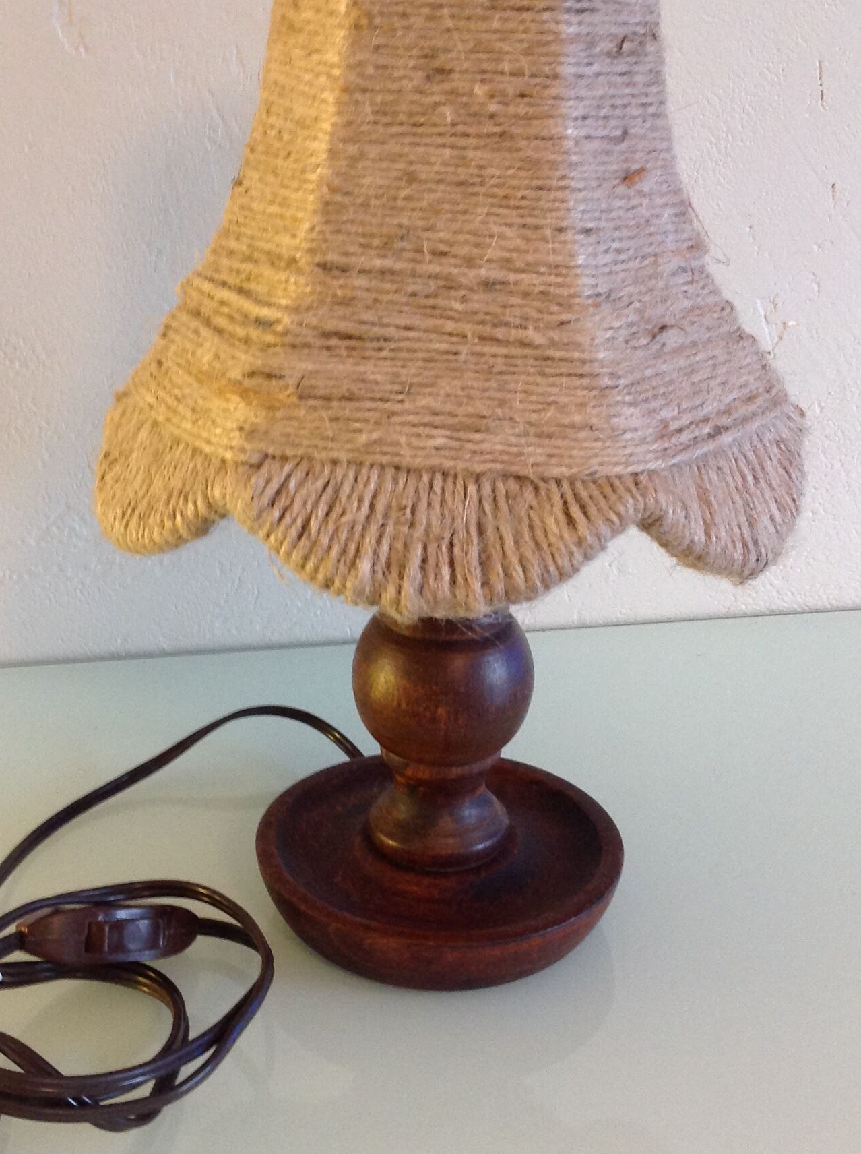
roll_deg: +1.2
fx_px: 1763
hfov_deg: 27.4
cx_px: 364
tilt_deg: -21.0
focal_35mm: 53
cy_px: 560
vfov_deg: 36.2
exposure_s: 1/15
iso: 160
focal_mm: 4.28
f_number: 2.4
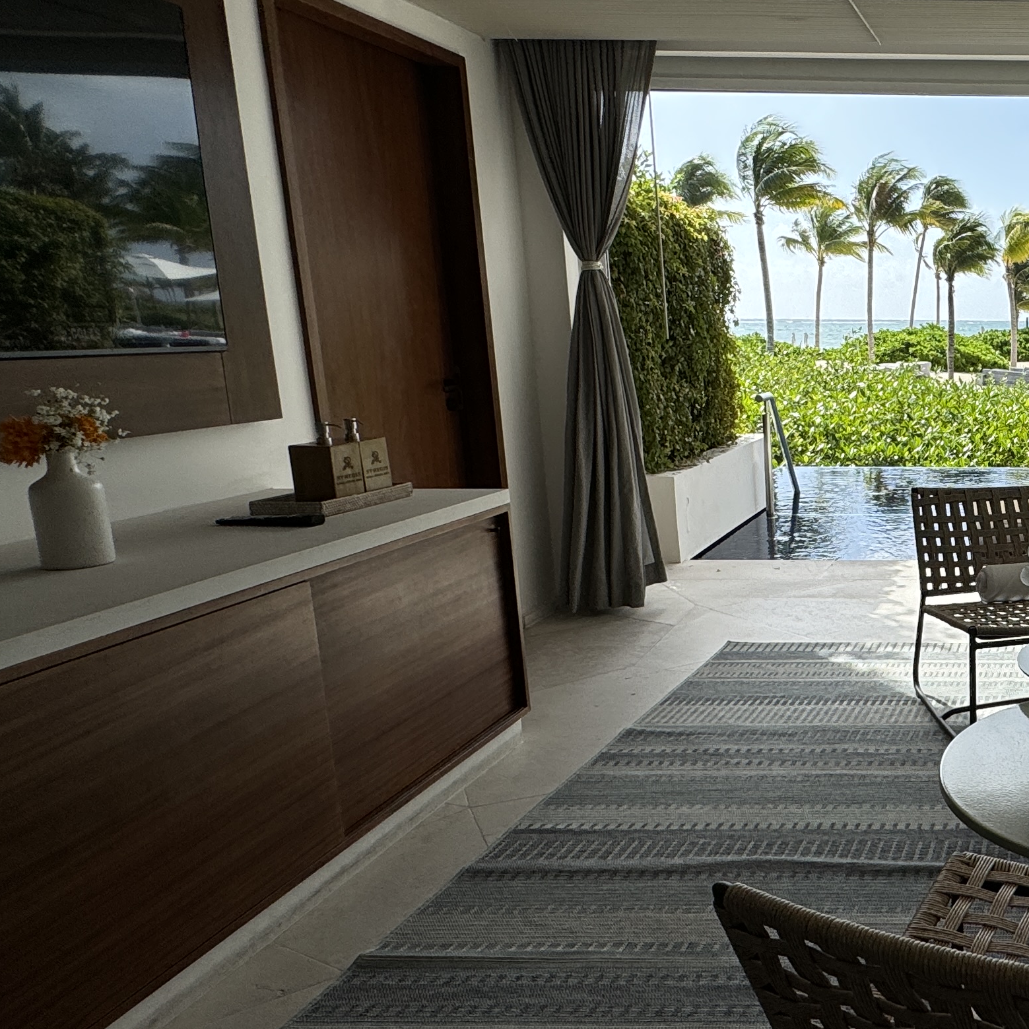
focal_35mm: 32
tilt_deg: -12.6
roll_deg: +0.1
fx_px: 1076
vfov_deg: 51.1
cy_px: 543
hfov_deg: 42.1
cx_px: 1089
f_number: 2.2
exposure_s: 1/1110
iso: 50
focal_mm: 2.22
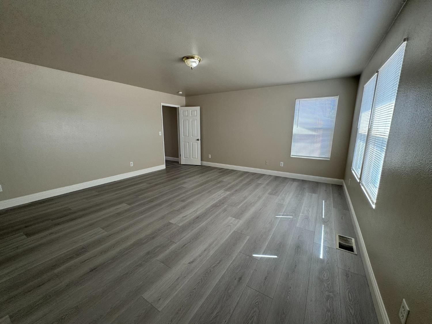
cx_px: 216
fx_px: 175
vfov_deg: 85.7
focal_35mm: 14
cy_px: 162
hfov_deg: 102.1
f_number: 2.2
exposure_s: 1/120
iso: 125
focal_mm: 2.22
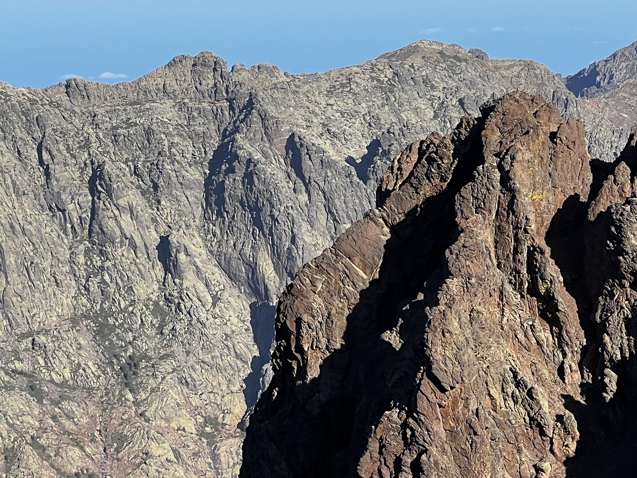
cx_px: 517
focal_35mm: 166
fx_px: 3055
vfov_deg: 8.9
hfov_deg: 11.9
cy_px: 226
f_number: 2.8
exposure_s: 1/847
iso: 32
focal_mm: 9
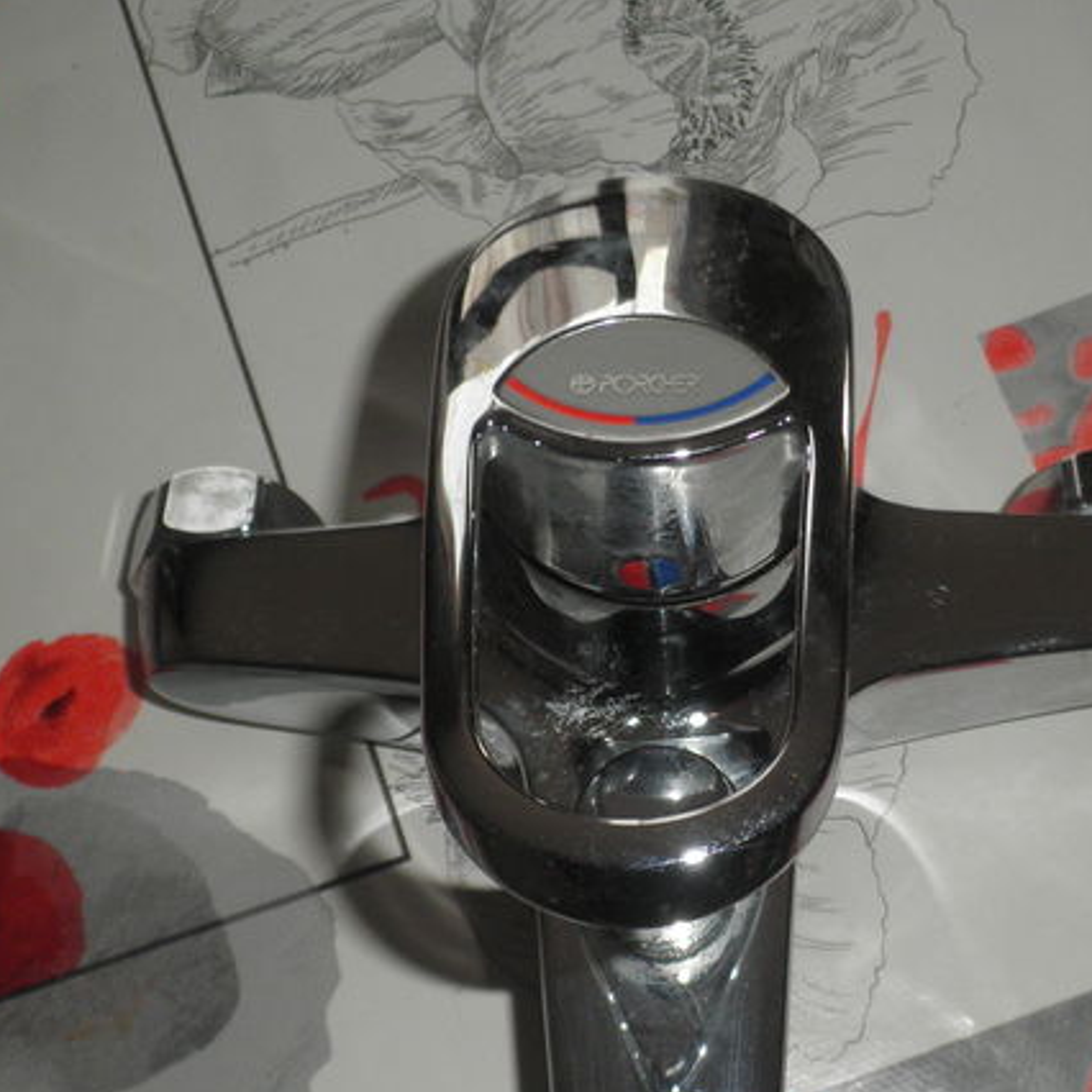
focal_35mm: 54
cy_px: 731
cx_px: 677
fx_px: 1927
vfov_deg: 31.4
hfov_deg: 31.5
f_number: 7.9
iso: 80
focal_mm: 4.7
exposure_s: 1/30
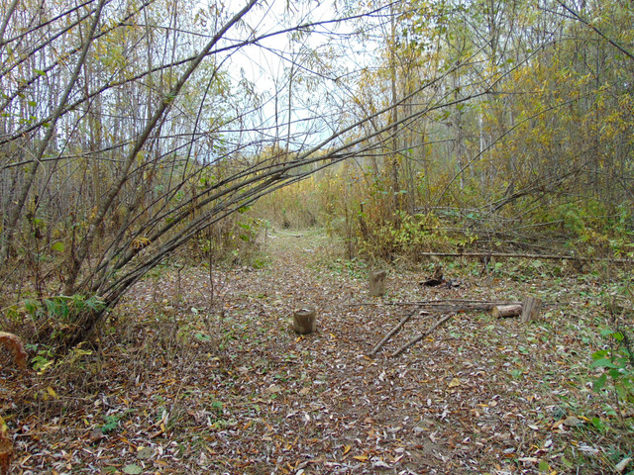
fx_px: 458
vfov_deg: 54.9
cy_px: 238
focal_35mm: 25
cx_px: 317
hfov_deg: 69.4
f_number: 3
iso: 80
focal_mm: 4.5
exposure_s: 1/60
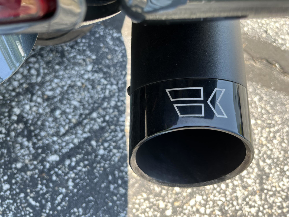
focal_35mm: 26
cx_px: 144
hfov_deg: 67.3
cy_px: 108
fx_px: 217
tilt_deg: -74.2
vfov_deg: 53.1
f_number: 1.6
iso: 40
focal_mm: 5.1
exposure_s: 1/207
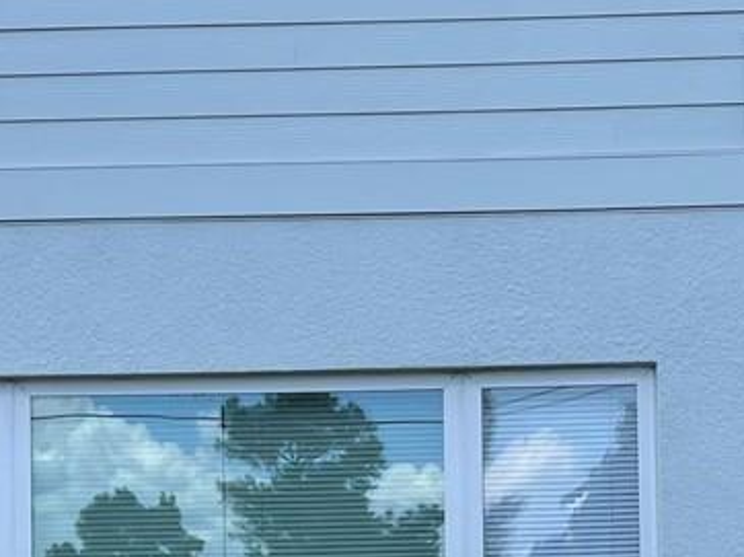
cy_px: 541
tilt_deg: +2.6
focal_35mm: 115
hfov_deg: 16.9
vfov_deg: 12.7
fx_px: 2470
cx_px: 656
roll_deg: +0.8
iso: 32
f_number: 1.6
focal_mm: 5.1
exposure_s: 1/1493
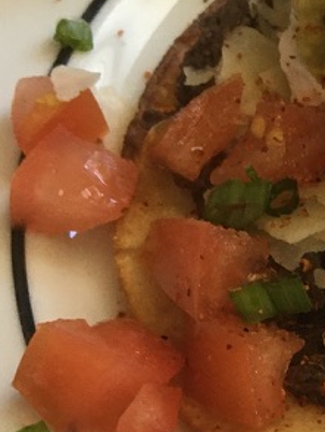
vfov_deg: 19.3
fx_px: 1263
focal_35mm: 101
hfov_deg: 13.5
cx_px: 543
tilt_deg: -58.9
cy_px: 335
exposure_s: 1/30
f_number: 2.2
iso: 100
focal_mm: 4.15
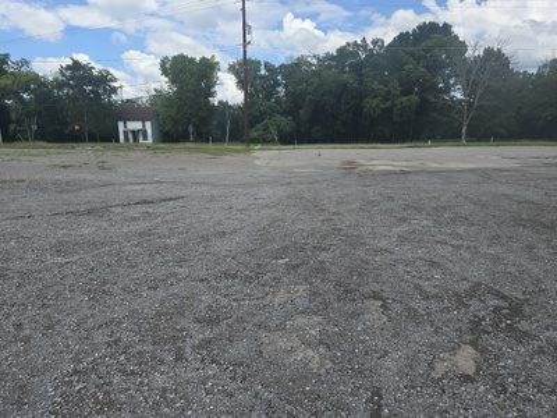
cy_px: 209
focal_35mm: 23
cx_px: 278
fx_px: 370
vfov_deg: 58.9
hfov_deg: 73.9
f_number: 1.7
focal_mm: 6.3
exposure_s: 1/655
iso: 12
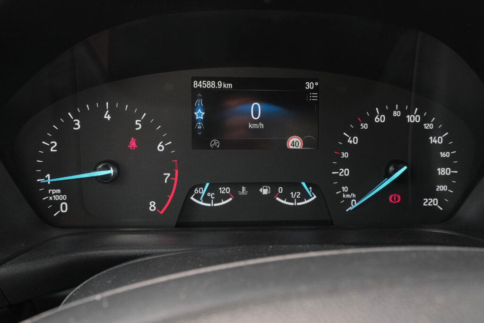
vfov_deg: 42.3
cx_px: 242
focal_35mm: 31
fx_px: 417
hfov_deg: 60.3
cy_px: 162
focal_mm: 20.9
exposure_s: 1/60
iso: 2000
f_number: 9
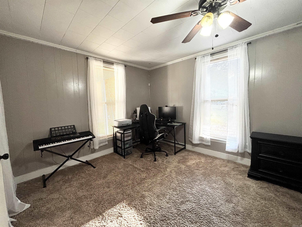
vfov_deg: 85.7
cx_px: 151
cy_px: 114
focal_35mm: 14
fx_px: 122
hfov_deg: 102.1
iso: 250
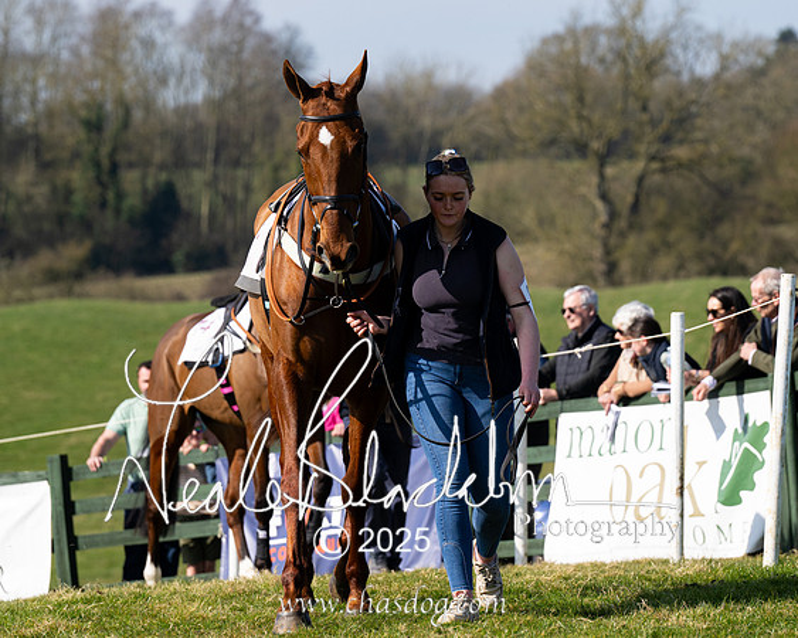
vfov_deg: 6.8
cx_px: 437
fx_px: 5328
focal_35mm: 226
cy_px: 241
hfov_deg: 8.6
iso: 200
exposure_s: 1/1600
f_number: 5
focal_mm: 160
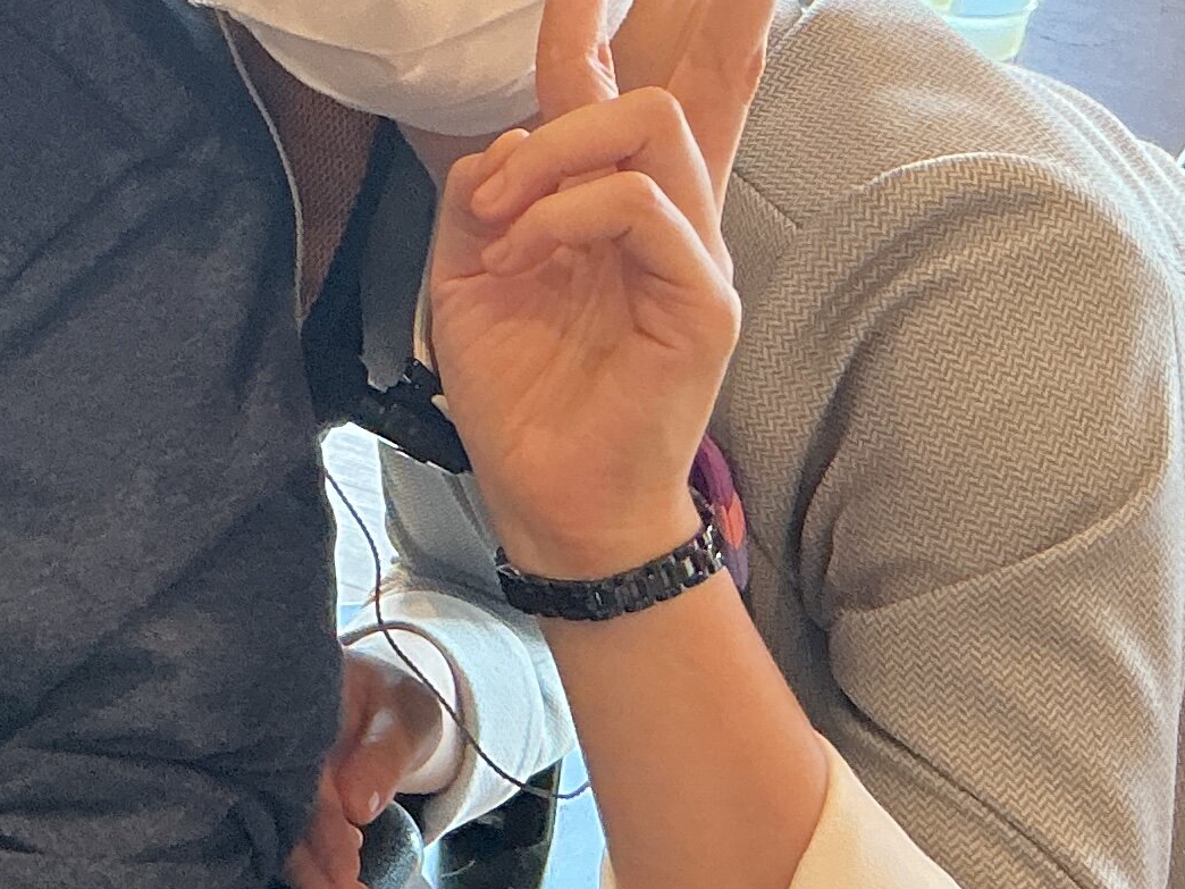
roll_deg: -0.4
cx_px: -469
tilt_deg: -21.3
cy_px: 12
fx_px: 3834
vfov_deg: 13.1
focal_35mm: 112
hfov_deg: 16.4
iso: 100
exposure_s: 1/50
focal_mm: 3
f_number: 1.8
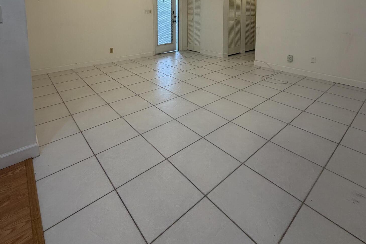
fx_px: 203
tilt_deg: -6.3
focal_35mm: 20
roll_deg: +0.5
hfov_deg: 84.0
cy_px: 32
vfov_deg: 55.1
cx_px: 180
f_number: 2.2
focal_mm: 2.22
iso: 100
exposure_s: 1/120
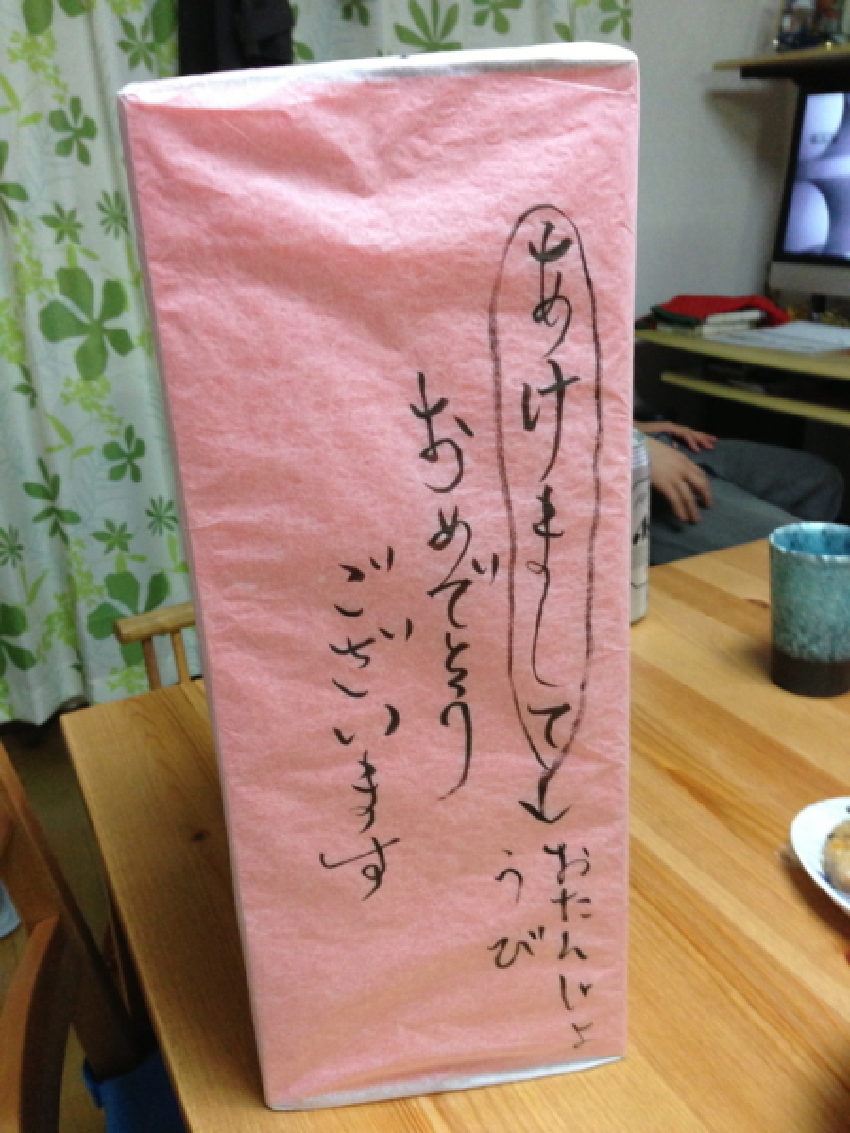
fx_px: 1080
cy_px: 566
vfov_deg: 55.4
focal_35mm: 33
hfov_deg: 42.9
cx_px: 425
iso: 250
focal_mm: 4.13
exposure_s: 1/20
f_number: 2.4
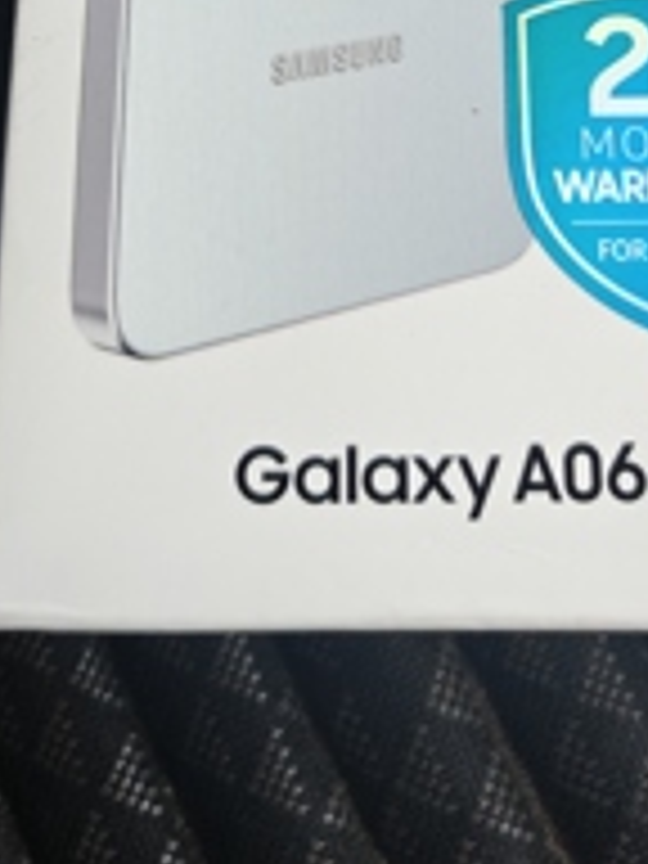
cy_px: -122
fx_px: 1498
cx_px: 380
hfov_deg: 24.4
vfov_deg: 28.7
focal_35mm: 60
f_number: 1.6
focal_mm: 6.06
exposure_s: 1/99
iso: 800
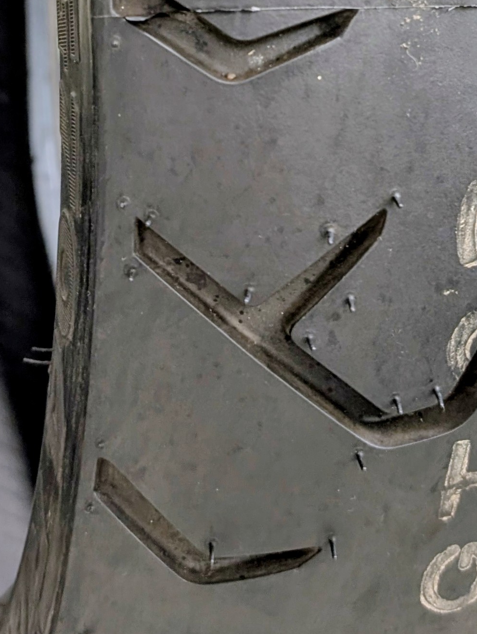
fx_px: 1357
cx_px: 238
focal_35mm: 74
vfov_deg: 25.3
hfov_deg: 19.9
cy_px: 35
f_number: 1.68
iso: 29
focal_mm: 6.9
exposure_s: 1/38.2
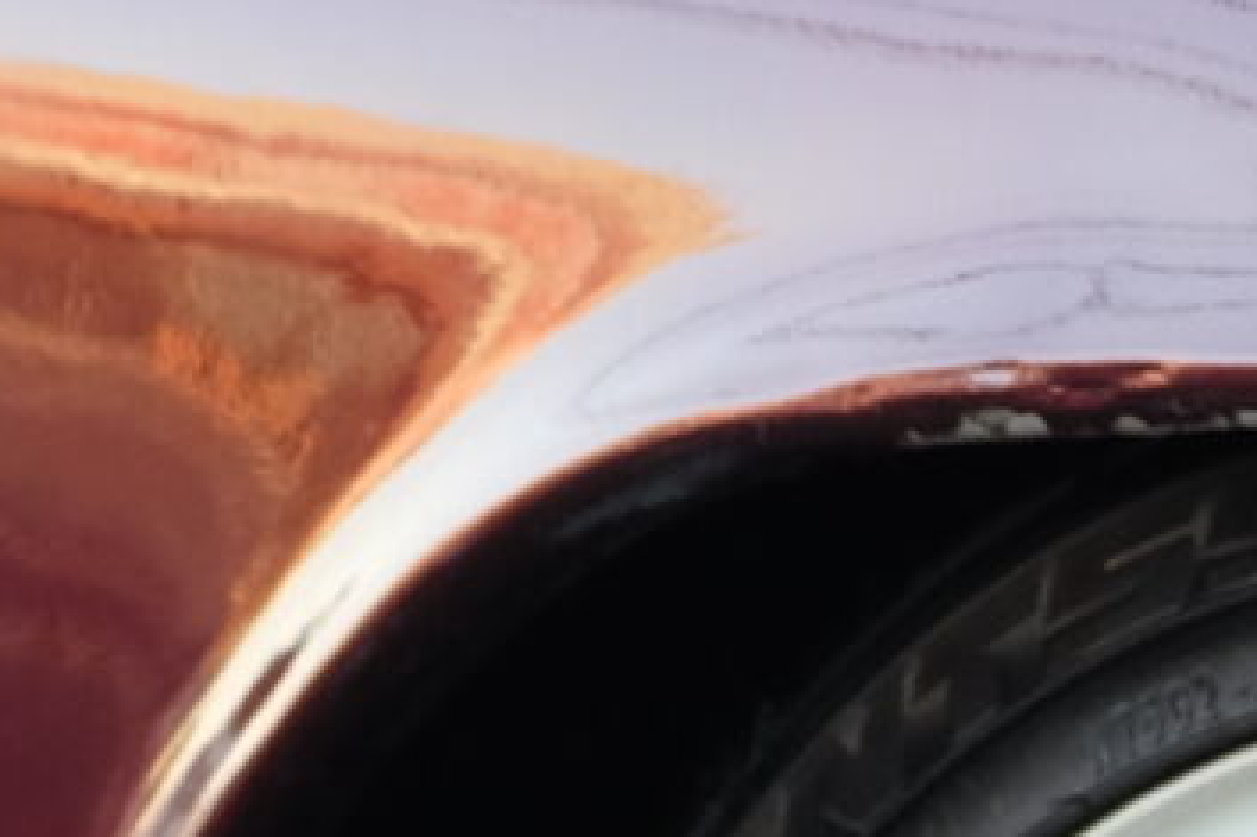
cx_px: 2015
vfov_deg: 4.5
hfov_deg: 7.0
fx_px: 10121
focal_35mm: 290
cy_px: 2744
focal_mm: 26.5
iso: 400
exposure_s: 1/140
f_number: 3.2
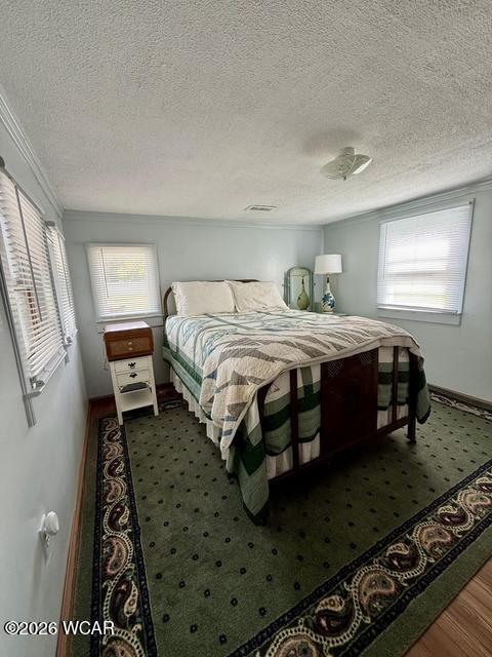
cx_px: 246
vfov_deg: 102.1
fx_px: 265
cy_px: 328
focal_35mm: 14
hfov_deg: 85.7
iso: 100
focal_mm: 2.22
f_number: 2.2
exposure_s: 1/99
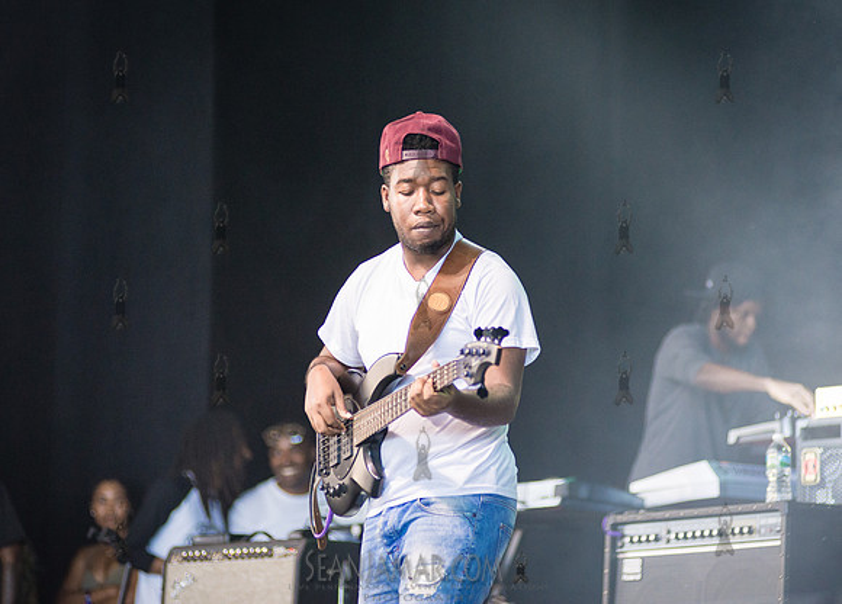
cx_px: 410
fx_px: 4380
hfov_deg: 11.0
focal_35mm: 183
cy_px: 265
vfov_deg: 7.9
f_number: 2.8
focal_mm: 155
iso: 2500
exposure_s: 1/400
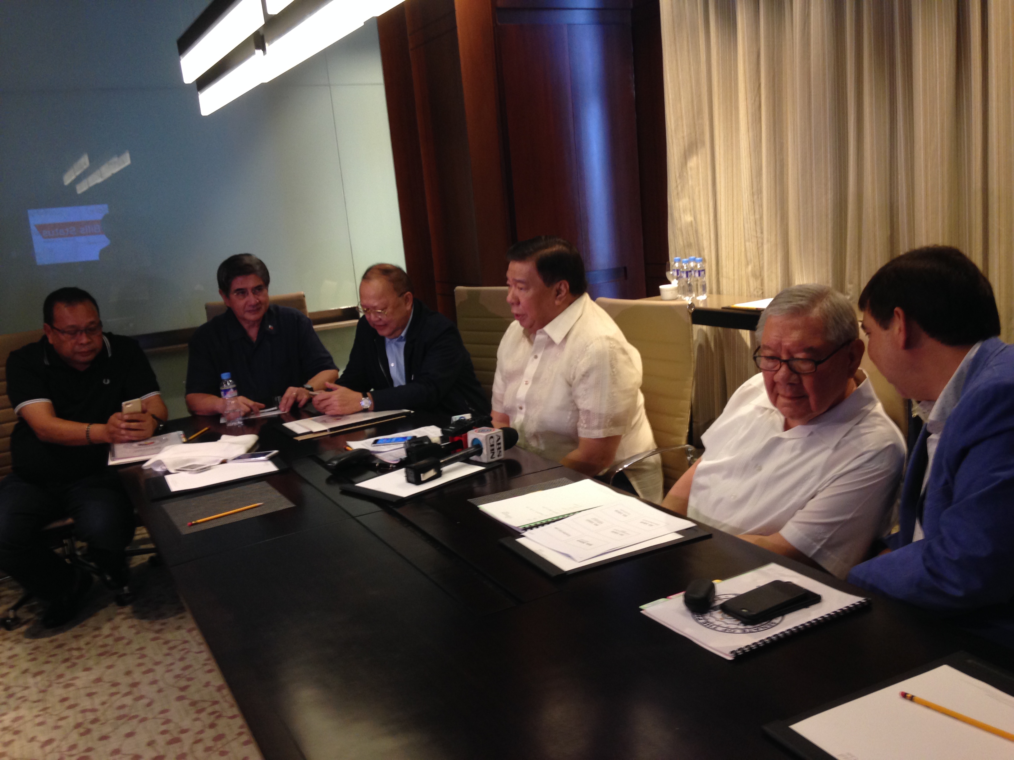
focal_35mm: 33
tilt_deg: -11.4
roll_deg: +6.8
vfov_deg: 42.9
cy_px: 380
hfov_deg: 55.4
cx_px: 507
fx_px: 967
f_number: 2.4
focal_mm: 4.12
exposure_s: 1/20
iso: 80
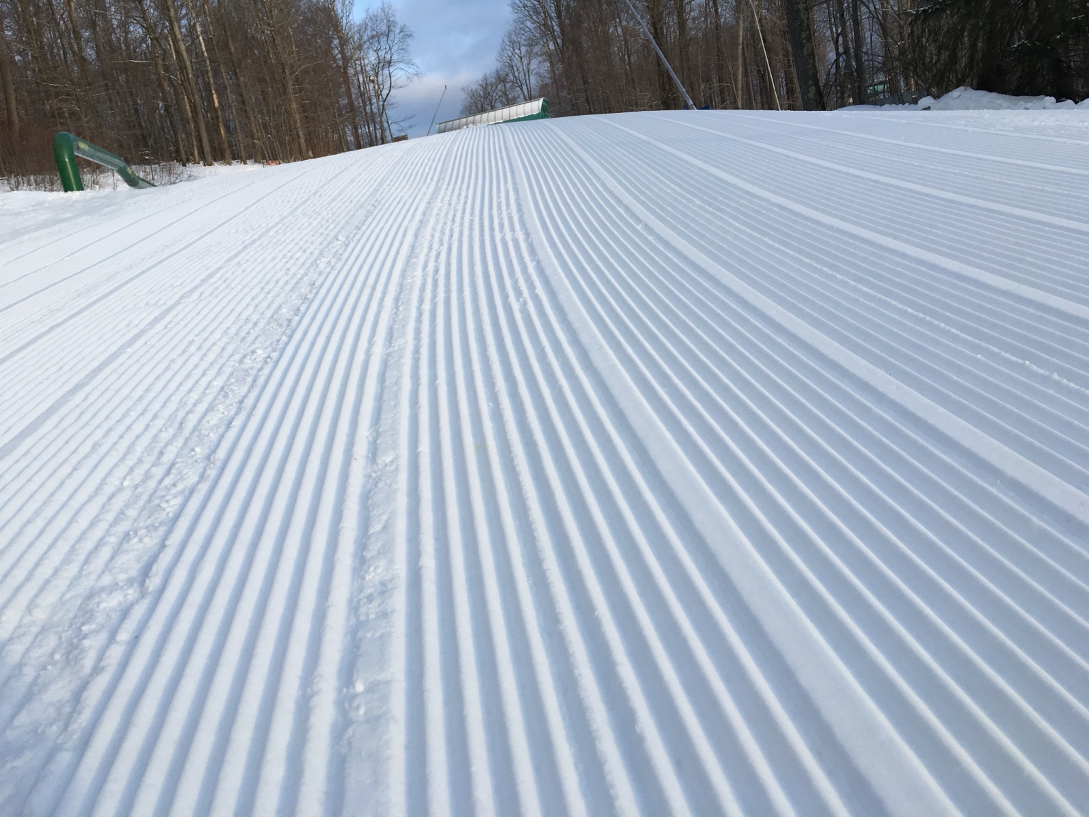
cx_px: 544
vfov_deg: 48.2
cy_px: 408
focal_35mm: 29
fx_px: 912
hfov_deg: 61.7
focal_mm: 4.15
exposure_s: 1/874
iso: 25
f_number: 2.2
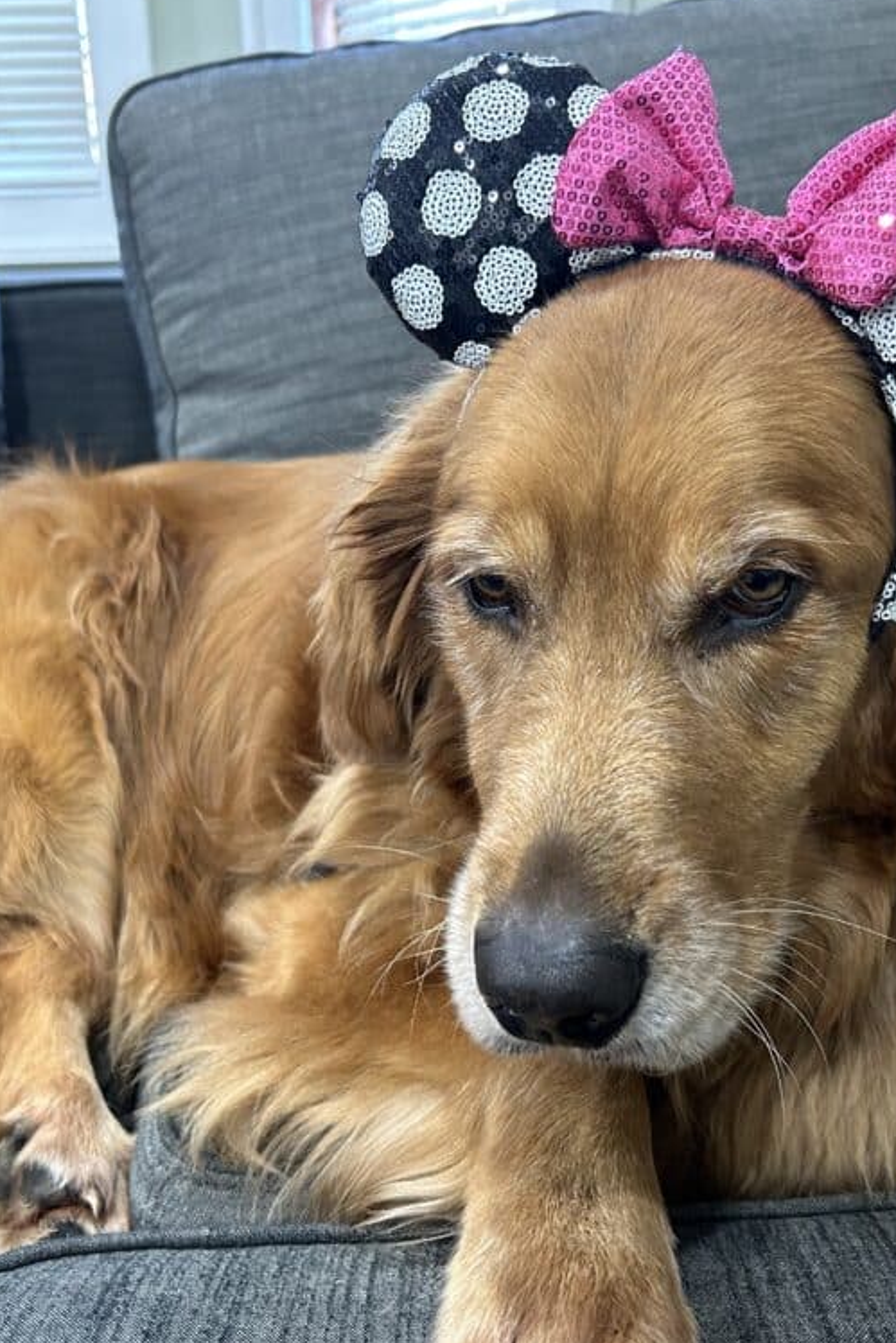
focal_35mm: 37
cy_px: 663
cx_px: 481
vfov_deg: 51.9
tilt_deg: -16.8
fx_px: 1381
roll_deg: +1.2
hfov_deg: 35.9
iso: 250
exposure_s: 1/60
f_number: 1.5
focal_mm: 5.7
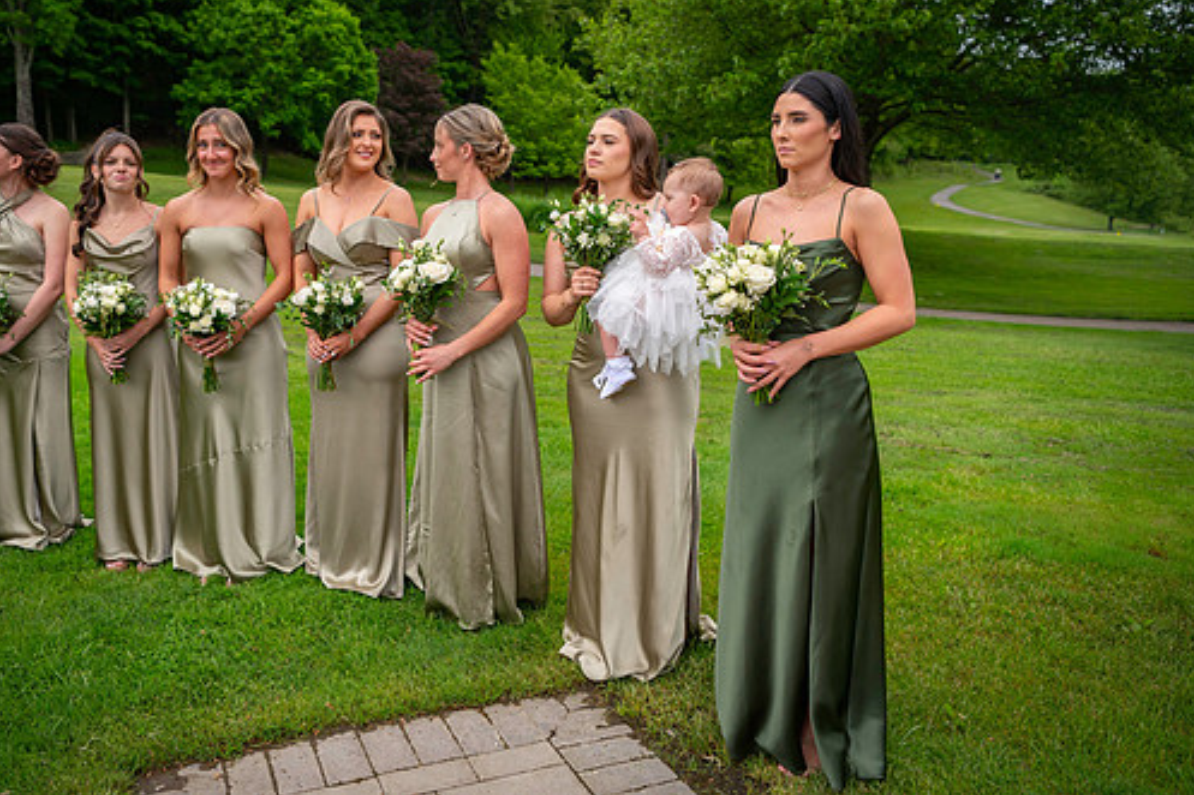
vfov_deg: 46.2
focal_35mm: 28
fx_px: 928
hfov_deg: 65.3
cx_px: 538
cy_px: 334
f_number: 3.2
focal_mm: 24
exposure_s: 1/3200
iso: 640
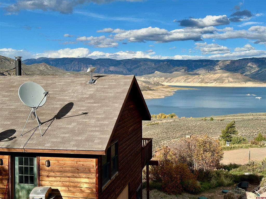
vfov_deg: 30.3
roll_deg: +0.2
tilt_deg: -3.3
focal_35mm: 48
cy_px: 100
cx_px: 133
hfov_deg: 39.7
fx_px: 369
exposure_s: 1/4566
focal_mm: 6.86
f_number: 1.78
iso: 64
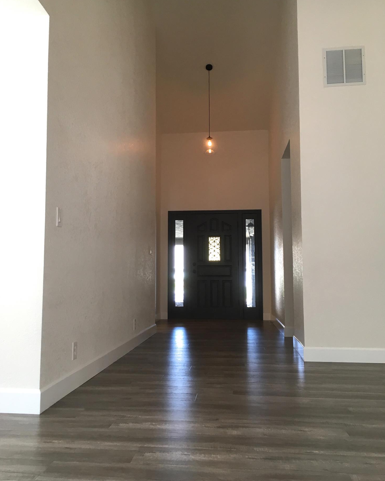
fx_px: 442
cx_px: 188
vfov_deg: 57.2
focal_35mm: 31
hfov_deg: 47.1
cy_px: 235
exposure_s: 1/30
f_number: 2.2
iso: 25
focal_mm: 4.15
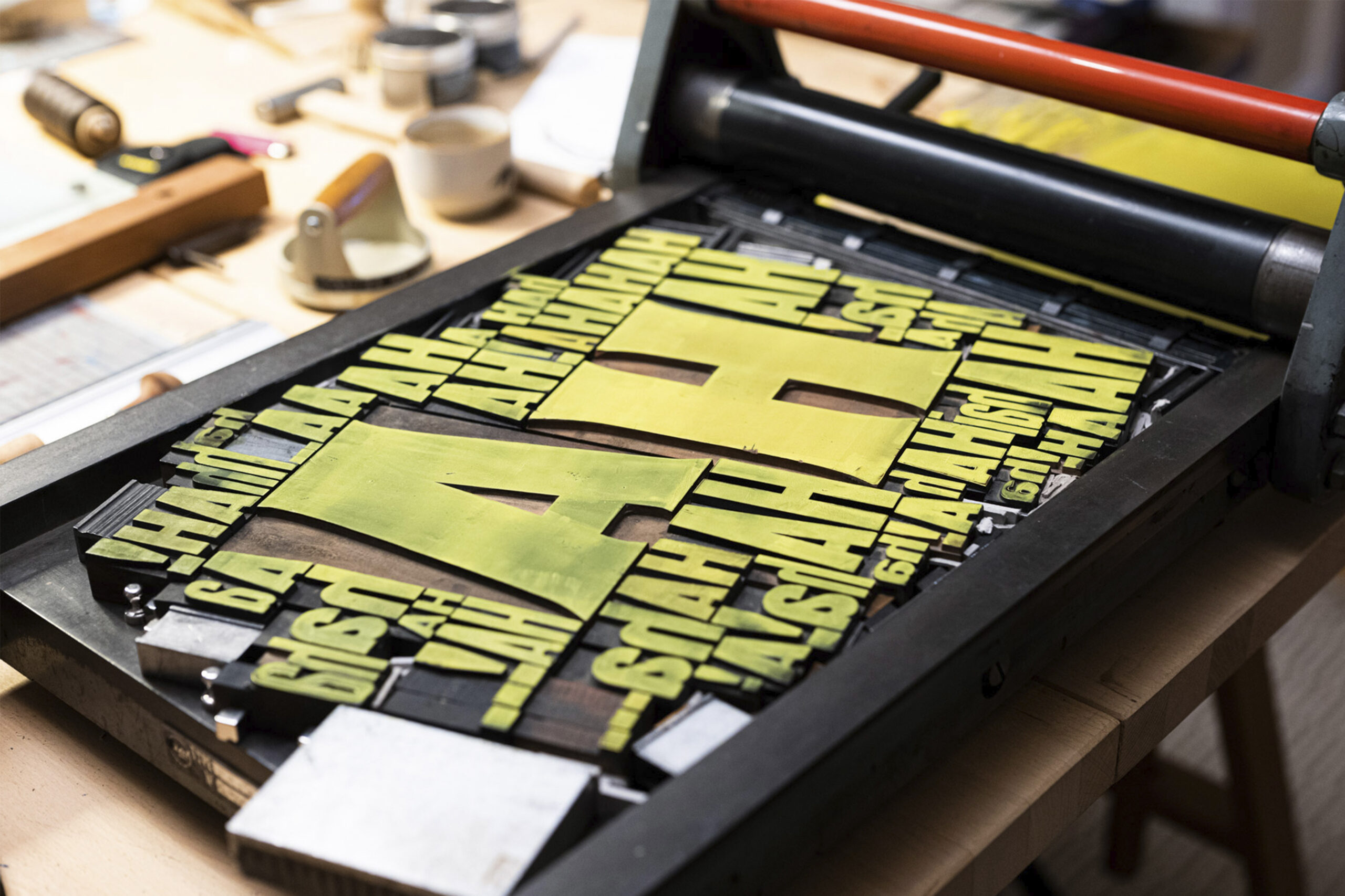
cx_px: 672
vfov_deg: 27.0
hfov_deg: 39.6
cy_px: 448
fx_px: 1868
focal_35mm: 50
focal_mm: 50
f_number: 3.5
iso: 800
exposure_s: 1/100
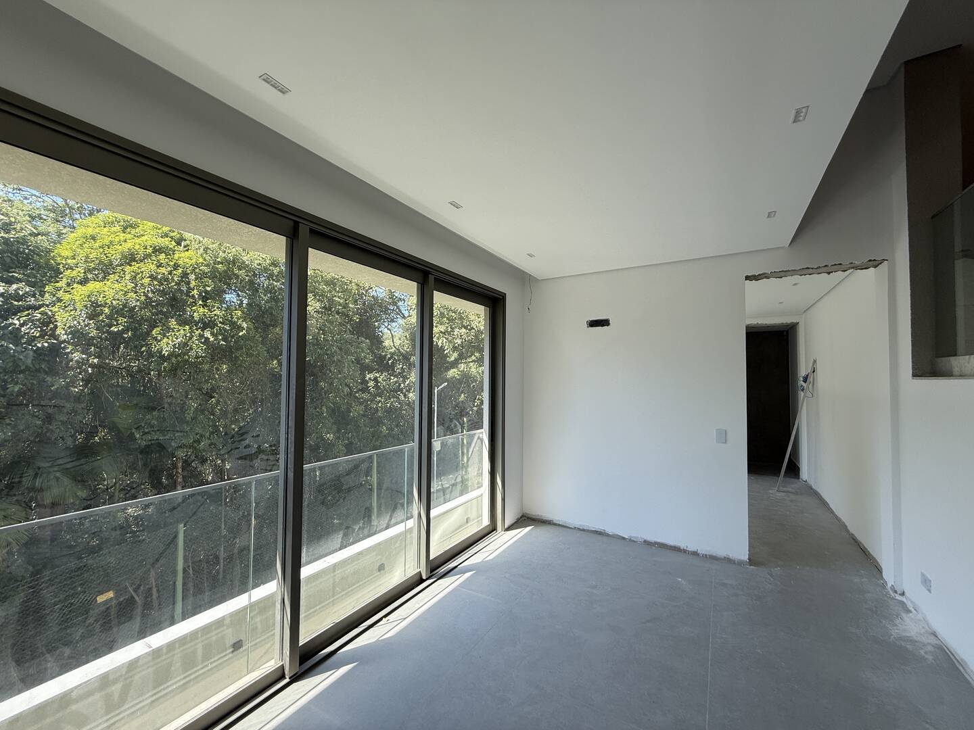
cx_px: 487
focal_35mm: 14
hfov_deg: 102.1
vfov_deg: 85.7
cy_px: 365
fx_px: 394
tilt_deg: +2.6
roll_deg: -1.1
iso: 64
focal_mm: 2.22
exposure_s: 1/331
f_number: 2.2
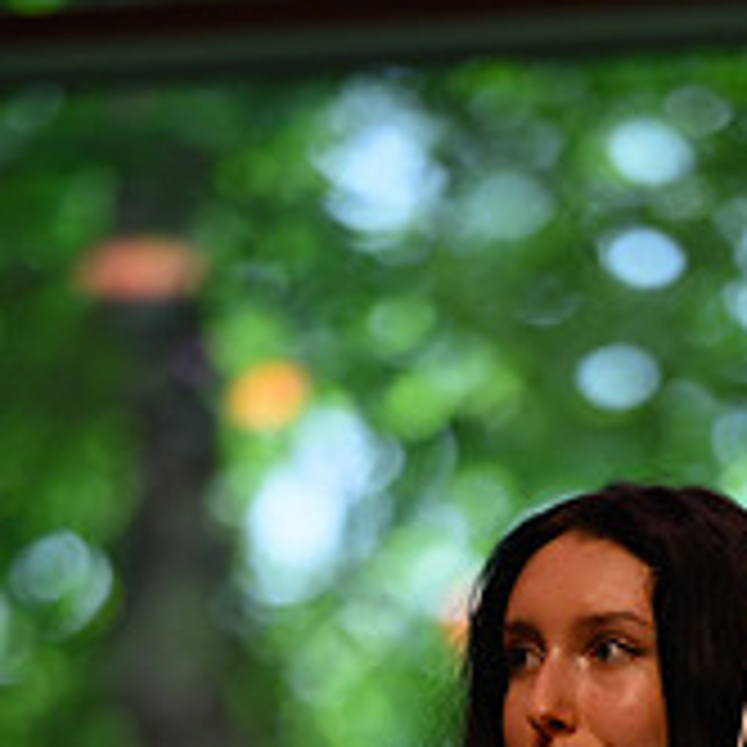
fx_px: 9863
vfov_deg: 4.3
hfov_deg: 4.3
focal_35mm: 404
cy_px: 922
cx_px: 554
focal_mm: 175
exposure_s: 1/800
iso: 800
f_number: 2.8
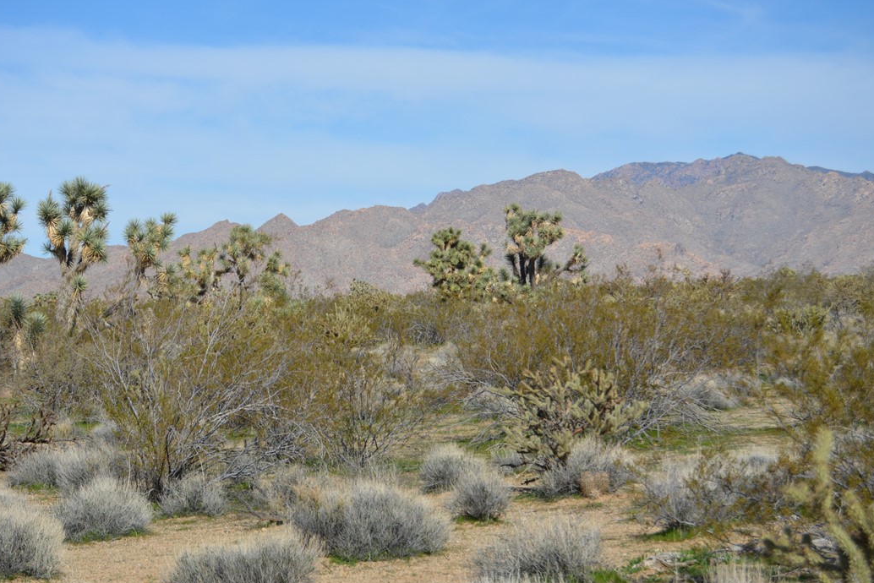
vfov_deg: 15.8
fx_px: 2101
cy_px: 284
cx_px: 422
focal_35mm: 87
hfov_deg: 23.5
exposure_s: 1/2000
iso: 400
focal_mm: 55
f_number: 7.1
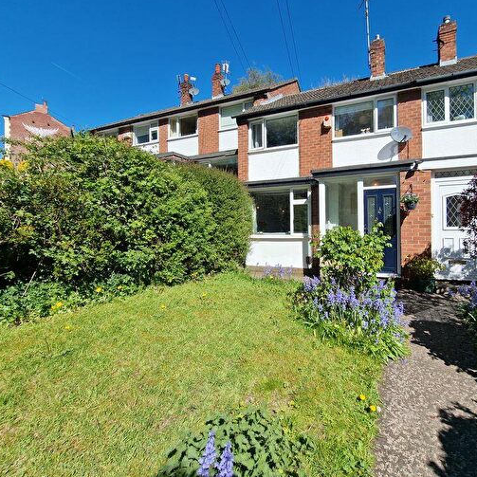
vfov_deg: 87.4
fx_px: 249
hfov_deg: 86.7
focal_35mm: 16
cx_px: 277
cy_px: 229
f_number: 2.2
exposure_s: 1/2448
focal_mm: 2.2
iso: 50
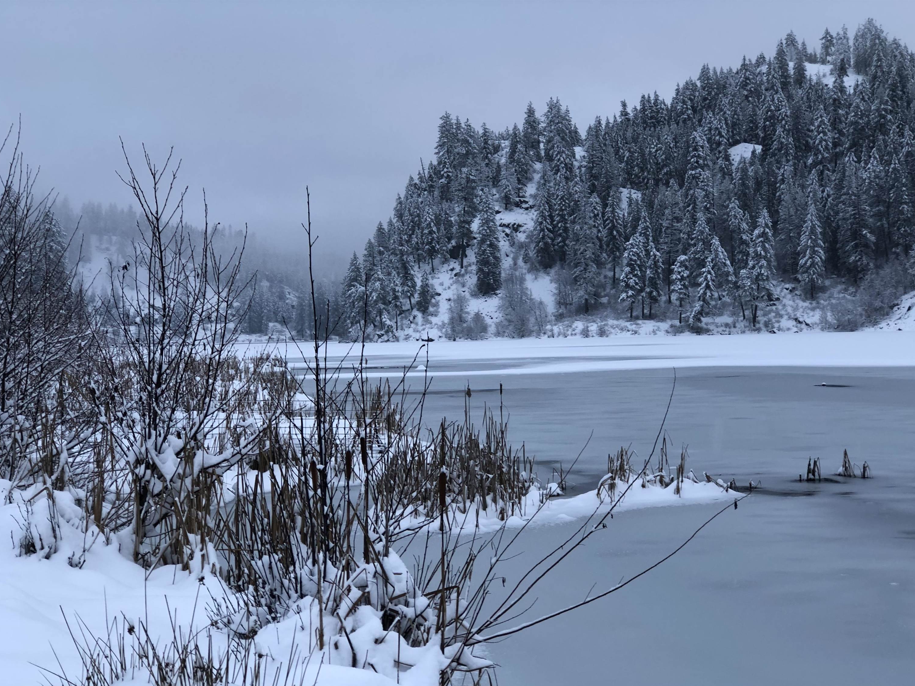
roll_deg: +0.9
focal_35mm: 58
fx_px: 1533
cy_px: 348
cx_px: 457
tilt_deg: -1.1
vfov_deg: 25.2
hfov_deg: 33.2
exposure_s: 1/60
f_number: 2.8
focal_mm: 6.6
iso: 25
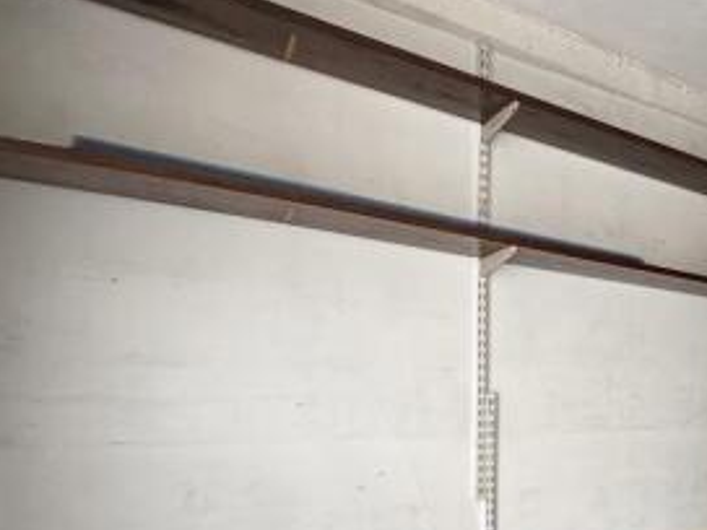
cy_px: 430
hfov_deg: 47.5
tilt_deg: -5.7
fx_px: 613
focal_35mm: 30
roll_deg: -2.2
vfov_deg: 44.3
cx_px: 737
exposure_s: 1/61
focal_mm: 2.22
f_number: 2.2
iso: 200
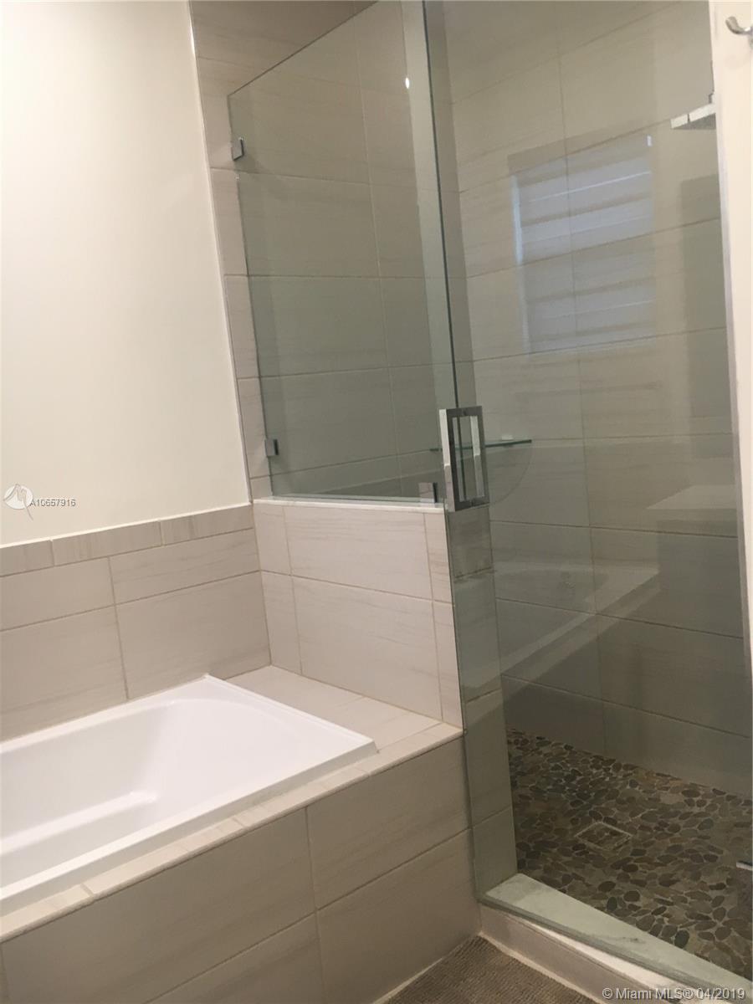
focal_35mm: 29
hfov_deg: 48.2
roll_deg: +5.5
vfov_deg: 61.7
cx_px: 376
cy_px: 502
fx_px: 841
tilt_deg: -7.6
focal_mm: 4.15
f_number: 2.2
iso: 80
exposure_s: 1/30
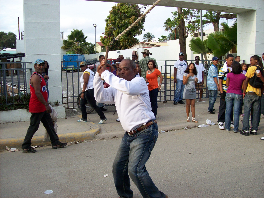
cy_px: 99
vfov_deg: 39.6
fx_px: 274
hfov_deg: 51.4
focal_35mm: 36
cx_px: 132
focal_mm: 6
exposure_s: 1/365
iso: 80
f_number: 2.7
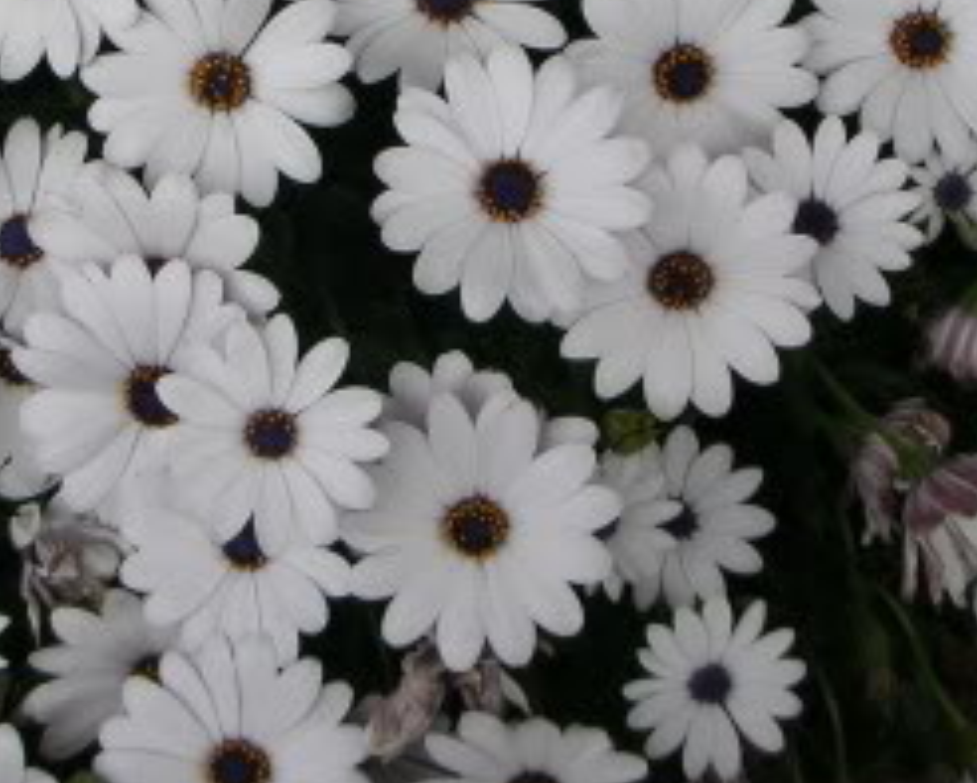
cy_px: 127
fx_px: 2574
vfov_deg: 17.1
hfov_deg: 21.4
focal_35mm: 89
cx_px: 369
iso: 50
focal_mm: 5.8
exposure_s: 1/39.2
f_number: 8.5
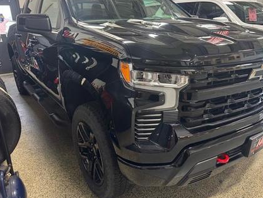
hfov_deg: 61.1
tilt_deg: -16.7
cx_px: 158
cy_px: 87
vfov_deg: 48.1
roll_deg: +1.7
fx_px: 220
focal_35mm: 29
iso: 500
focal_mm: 6.76
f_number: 1.78
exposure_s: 1/60
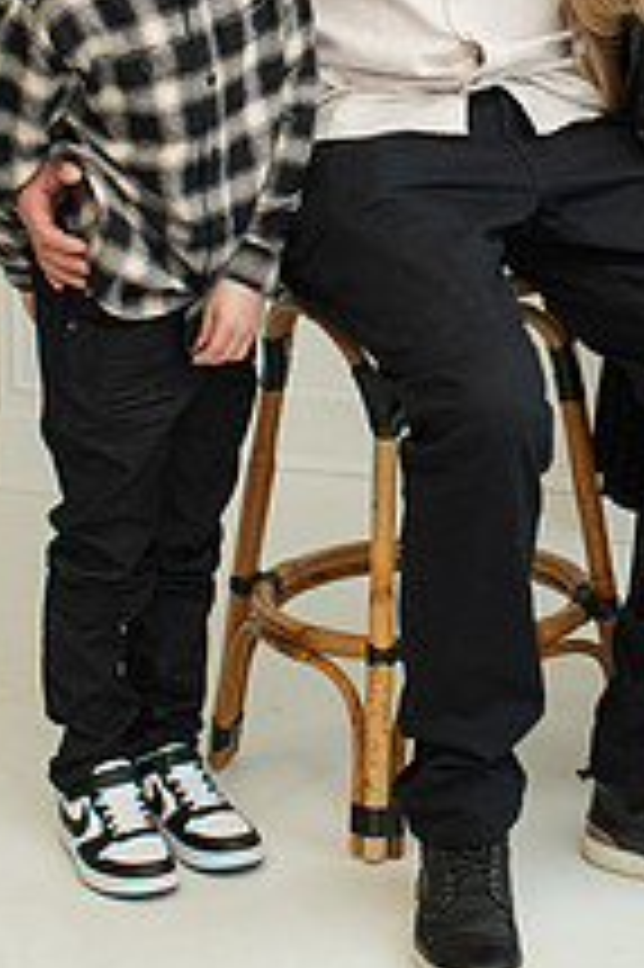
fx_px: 3279
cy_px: 125
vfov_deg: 16.6
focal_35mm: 122
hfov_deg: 11.2
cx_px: 579
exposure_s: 1/200
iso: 200
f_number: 3.5
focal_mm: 35
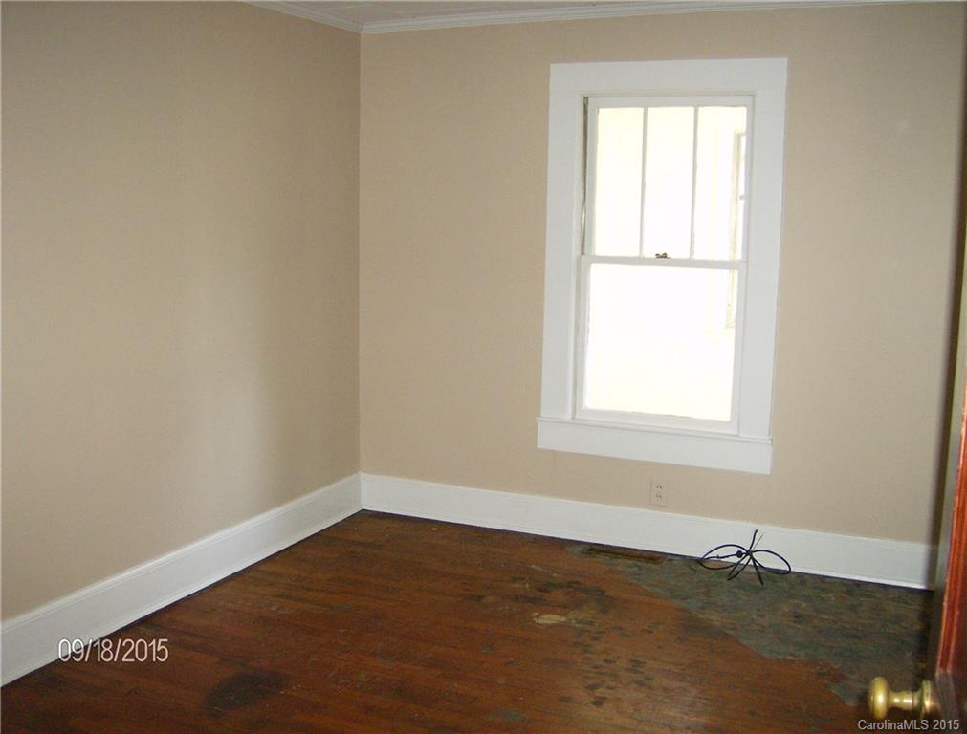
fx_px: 1010
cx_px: 484
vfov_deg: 40.0
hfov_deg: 51.1
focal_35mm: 36
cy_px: 367
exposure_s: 1/60
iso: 200
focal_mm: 6
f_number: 2.8
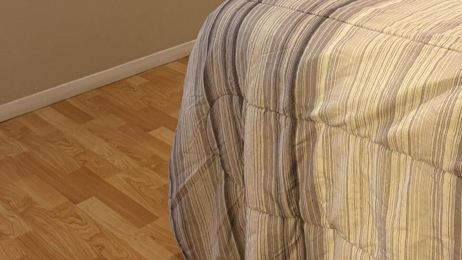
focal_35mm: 58
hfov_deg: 35.7
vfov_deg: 19.4
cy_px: -57
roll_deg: +1.5
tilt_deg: -12.4
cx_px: 306
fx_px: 710
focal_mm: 5.96
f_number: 1.6
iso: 200
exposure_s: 1/60
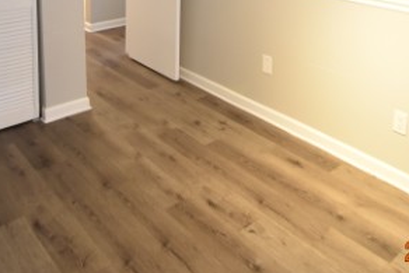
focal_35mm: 37
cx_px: 220
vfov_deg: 31.5
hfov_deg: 51.8
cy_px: -34
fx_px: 421
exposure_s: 1/15
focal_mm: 10
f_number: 3.5
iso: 800
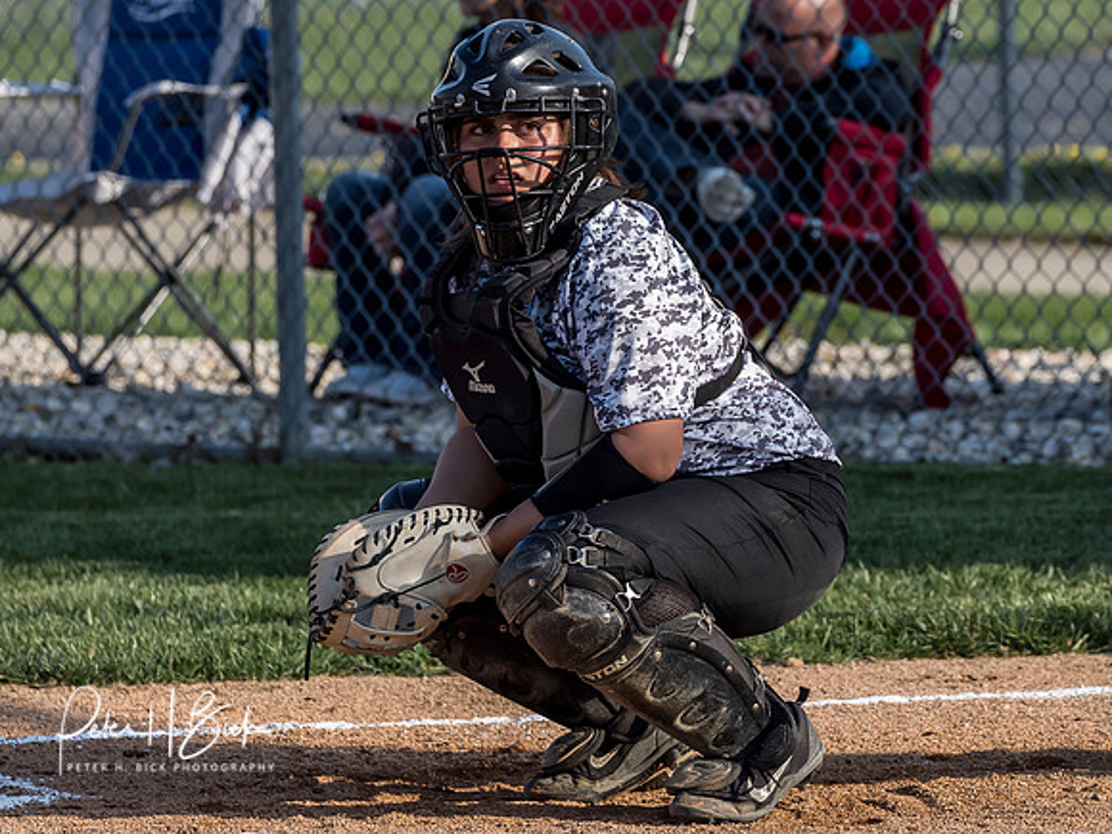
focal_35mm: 428
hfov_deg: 4.6
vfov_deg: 3.5
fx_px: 13750
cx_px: 570
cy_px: 330
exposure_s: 1/1000
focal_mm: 168
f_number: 5.6
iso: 400
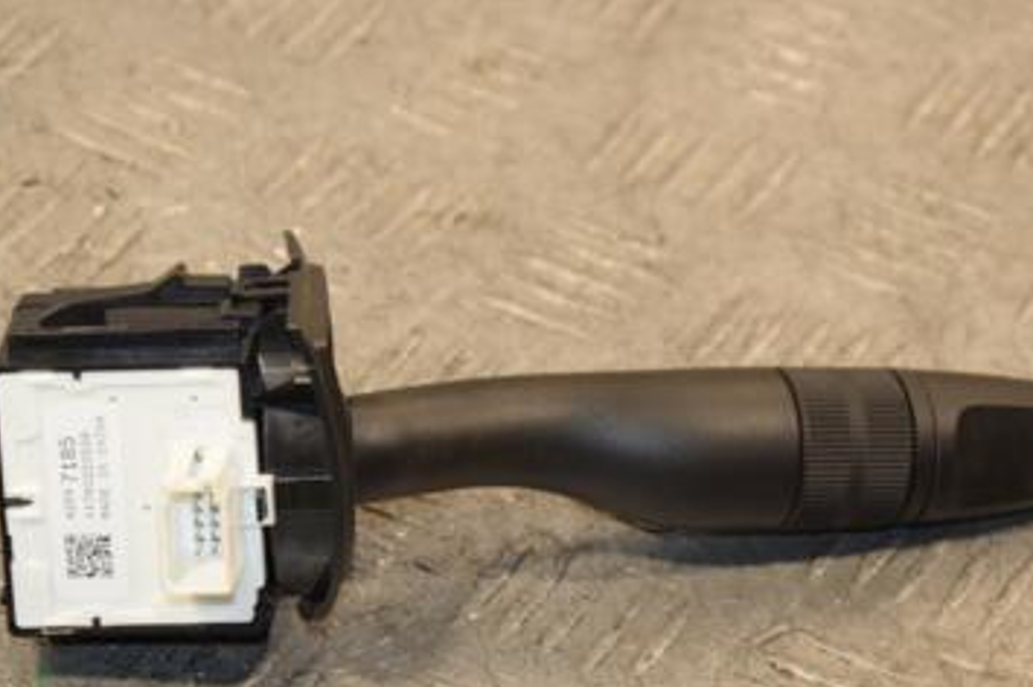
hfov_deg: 10.1
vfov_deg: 6.8
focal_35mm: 203
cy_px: 393
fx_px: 5819
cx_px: 559
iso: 800
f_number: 6.3
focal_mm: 80
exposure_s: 1/200
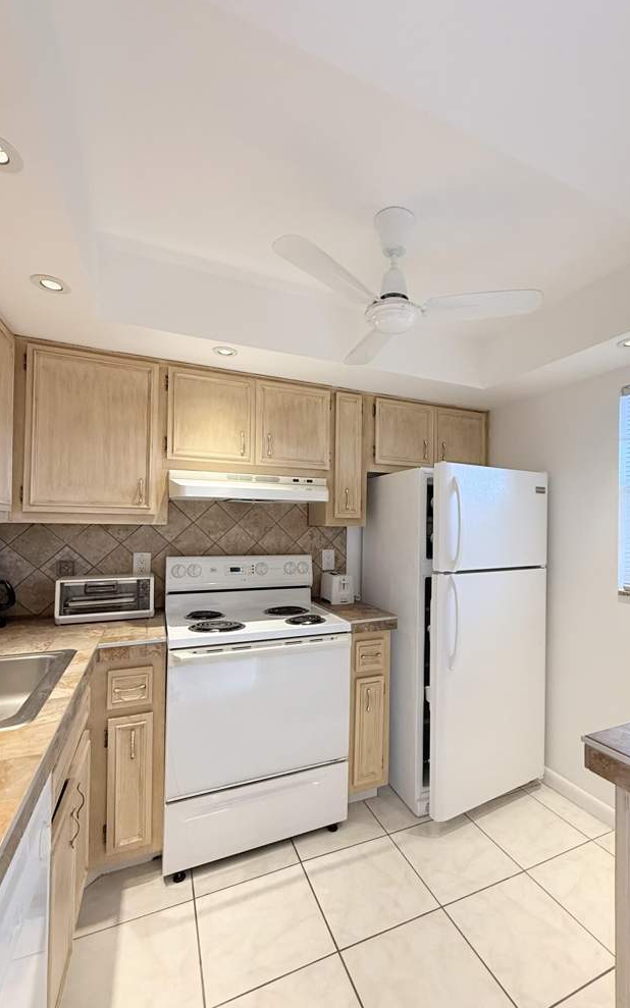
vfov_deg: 97.8
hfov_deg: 70.8
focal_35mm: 16
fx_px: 440
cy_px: 524
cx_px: 365
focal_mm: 2.22
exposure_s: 1/120
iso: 250
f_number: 2.2
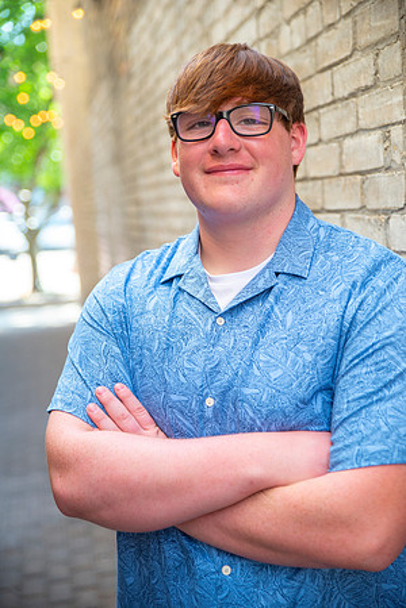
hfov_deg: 24.6
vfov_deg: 36.2
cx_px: 203
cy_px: 304
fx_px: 930
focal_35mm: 55
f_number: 2.8
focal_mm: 55
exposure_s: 1/160
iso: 160
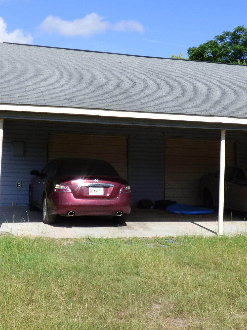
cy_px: 138
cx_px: 178
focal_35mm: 56
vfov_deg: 34.3
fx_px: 533
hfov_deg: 25.8
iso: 100
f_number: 3.2
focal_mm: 5.04
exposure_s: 1/1300
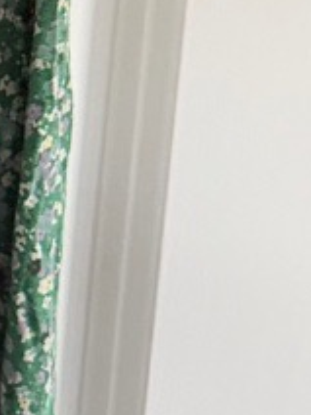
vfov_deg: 10.9
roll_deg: -0.1
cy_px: 49
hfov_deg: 7.1
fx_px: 2168
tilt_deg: -14.8
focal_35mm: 181
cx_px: -696
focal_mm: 6.76
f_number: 1.78
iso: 500
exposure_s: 1/48
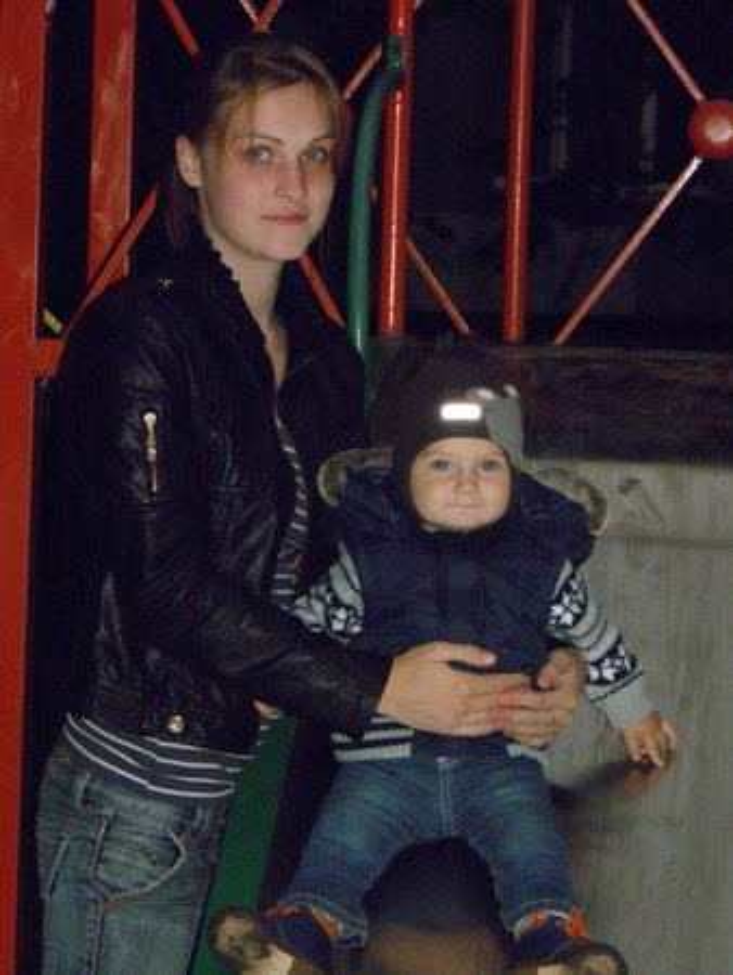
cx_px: 366
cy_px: 488
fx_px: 4203
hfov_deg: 10.0
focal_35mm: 149
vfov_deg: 13.2
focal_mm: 26.8
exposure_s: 1/160
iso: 1000
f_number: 5
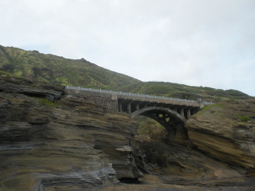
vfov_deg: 34.3
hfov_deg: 44.8
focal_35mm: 42
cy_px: 100
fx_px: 309
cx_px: 129
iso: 88
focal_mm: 6.3
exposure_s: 1/509
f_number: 3.5
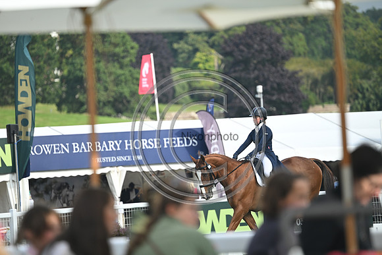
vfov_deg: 3.9
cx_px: 191
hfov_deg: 5.9
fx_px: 3715
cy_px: 128
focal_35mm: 350
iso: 640
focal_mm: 350
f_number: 5.3
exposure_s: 1/1250
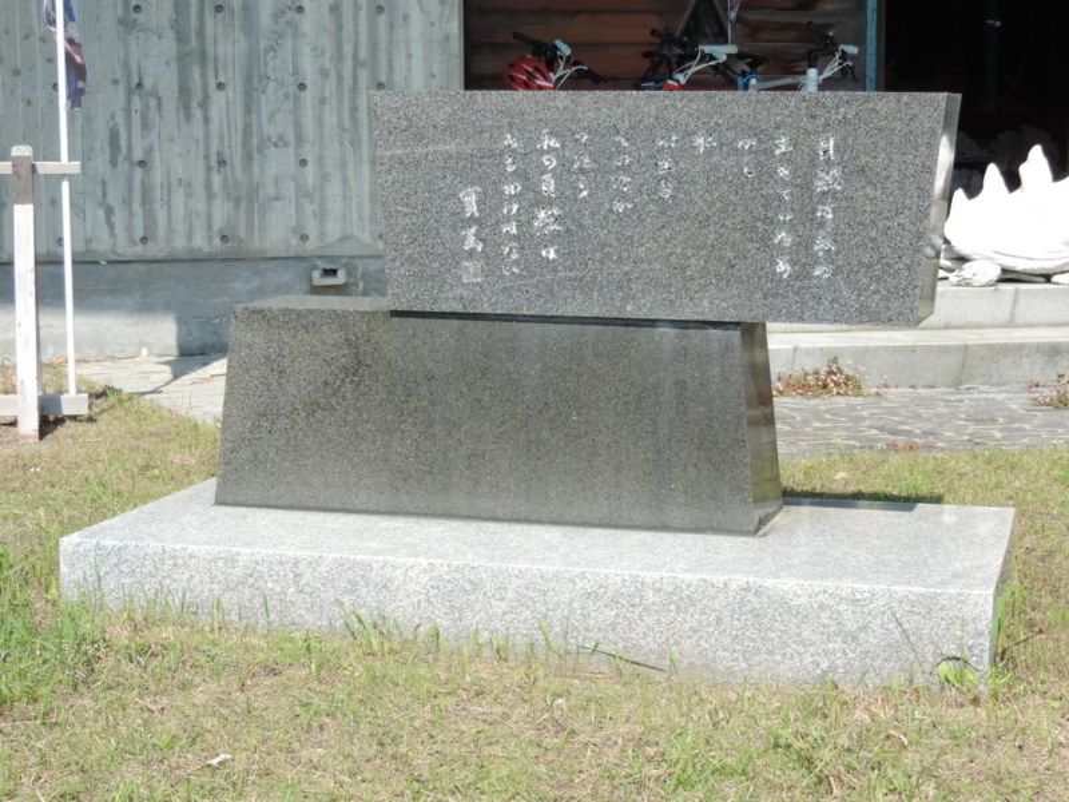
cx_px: 534
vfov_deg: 21.0
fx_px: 2162
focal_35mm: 70
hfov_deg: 27.8
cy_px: 401
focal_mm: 12.4
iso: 80
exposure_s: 1/400
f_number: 3.9
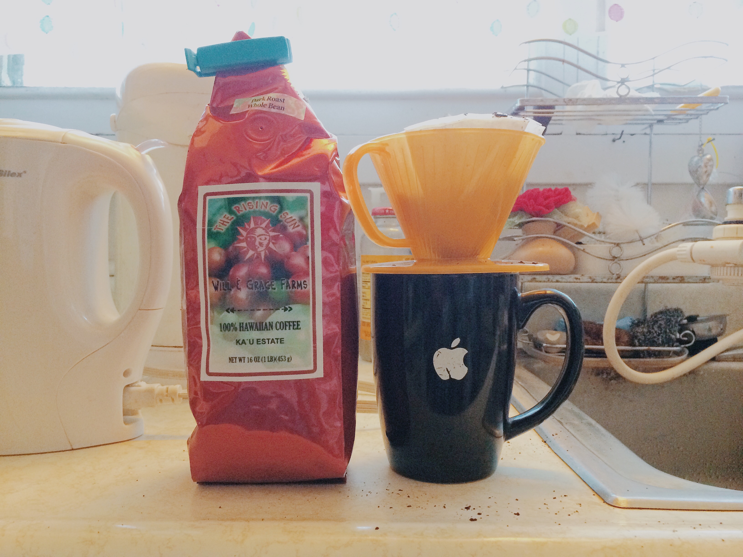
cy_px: 278
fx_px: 644
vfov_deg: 46.8
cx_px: 372
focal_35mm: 30
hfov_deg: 60.0
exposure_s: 1/24
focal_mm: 4.12
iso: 320
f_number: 2.2
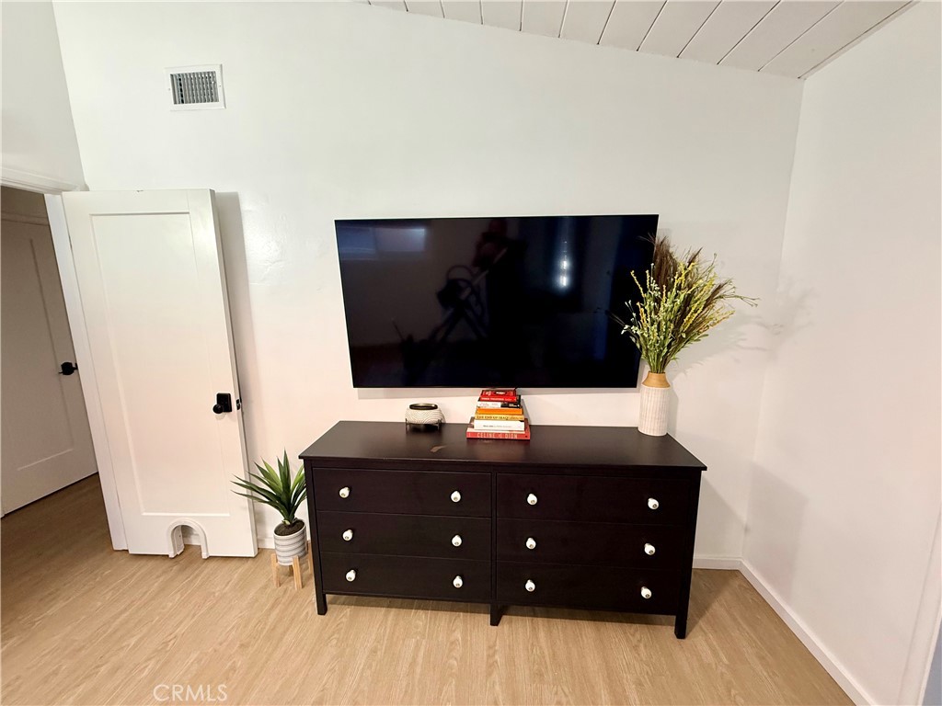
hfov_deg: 102.1
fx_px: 381
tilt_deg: -9.4
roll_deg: +0.6
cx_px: 471
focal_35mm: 14
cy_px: 353
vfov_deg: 85.7
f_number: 2.2
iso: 320
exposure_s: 1/60
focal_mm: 2.22
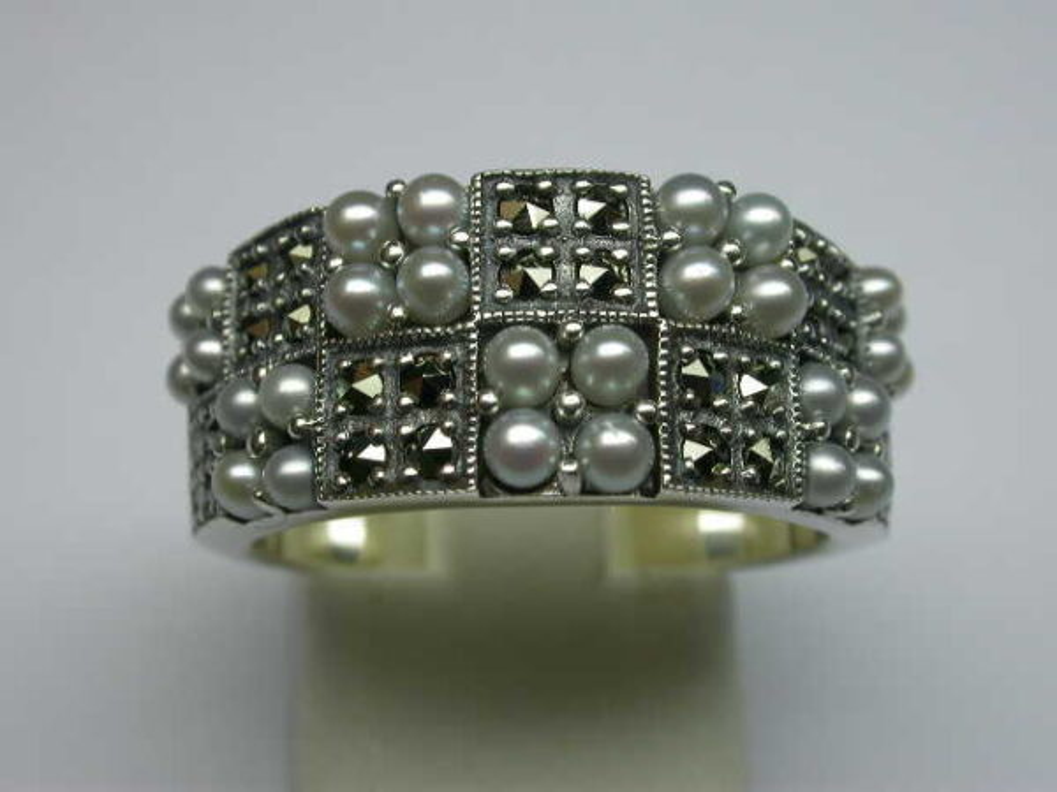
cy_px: 396
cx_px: 528
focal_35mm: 85
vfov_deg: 17.4
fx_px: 2595
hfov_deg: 23.0
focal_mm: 17.7
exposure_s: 1/56.7
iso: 100
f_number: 7.4
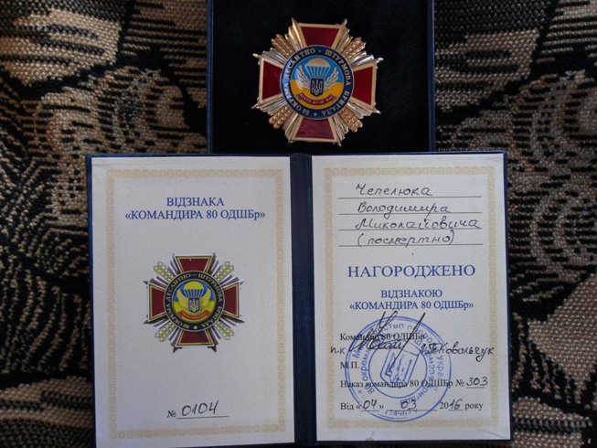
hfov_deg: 52.6
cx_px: 298
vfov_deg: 40.7
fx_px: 604
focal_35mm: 35
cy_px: 224
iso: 100
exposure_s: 1/36
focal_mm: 6.3
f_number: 3.5
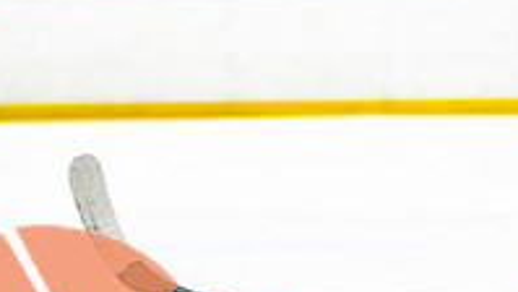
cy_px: 400
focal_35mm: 554
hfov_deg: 3.9
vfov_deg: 2.2
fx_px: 7610
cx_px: 831
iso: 400
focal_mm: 105
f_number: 2.8
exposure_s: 1/640
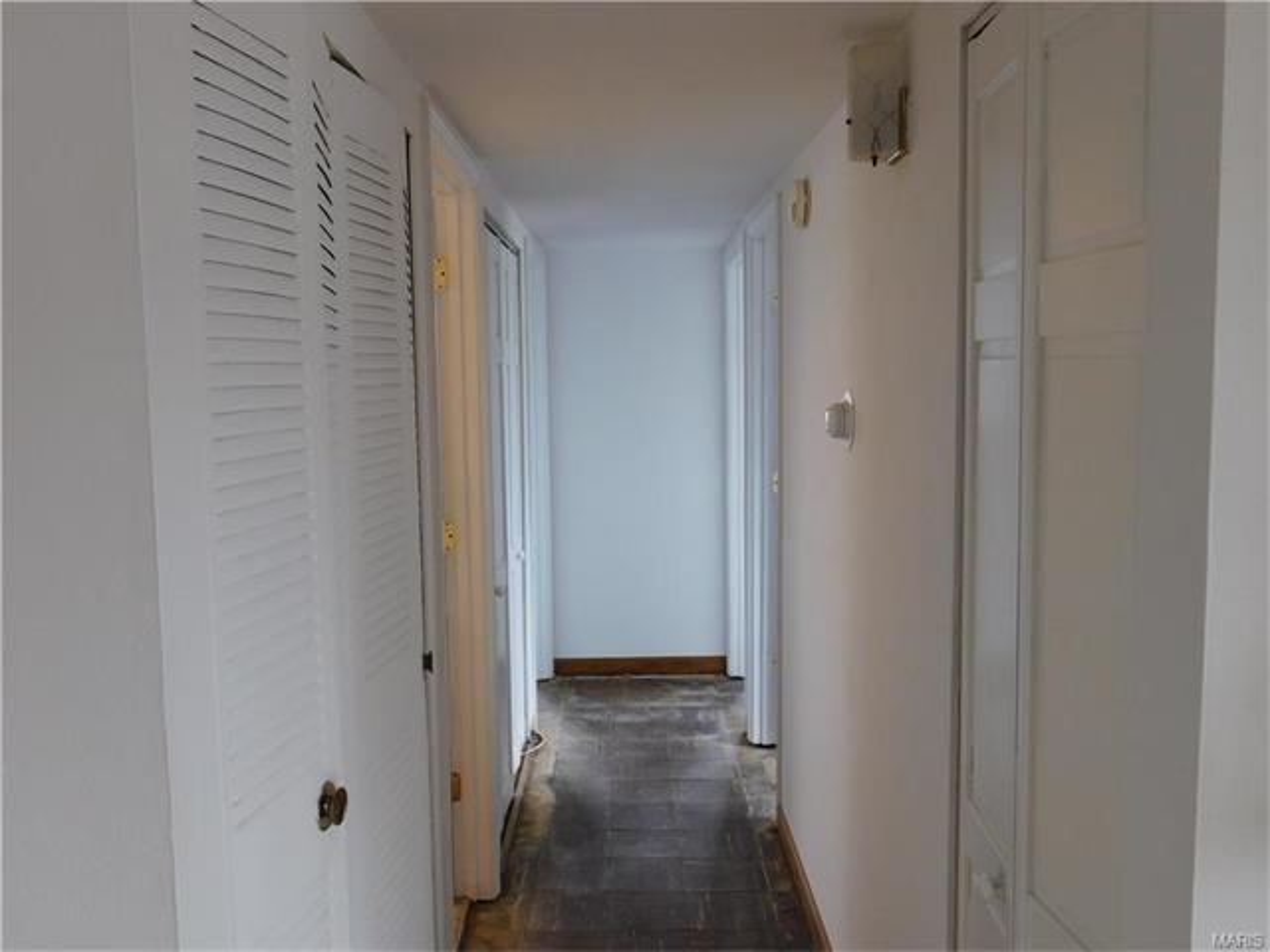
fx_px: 1101
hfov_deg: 60.0
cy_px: 476
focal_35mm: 30
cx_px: 635
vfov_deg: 46.8
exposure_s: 1/30
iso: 220
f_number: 3.2
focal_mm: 5.3
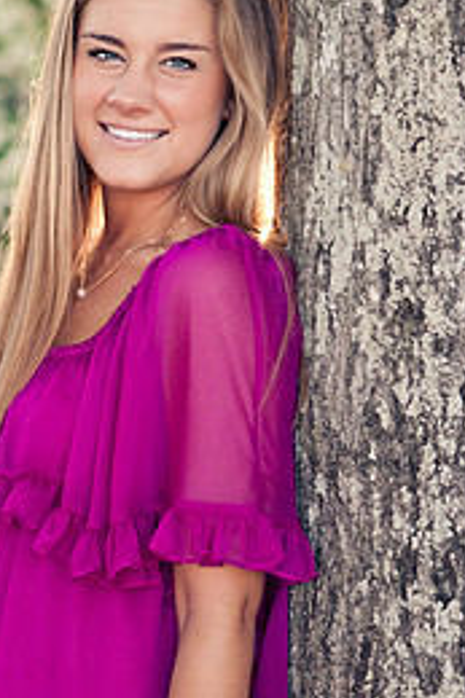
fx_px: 2852
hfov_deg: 9.3
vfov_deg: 14.0
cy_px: 338
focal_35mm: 147
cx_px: 130
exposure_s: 1/160
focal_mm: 85
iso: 250
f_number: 3.5
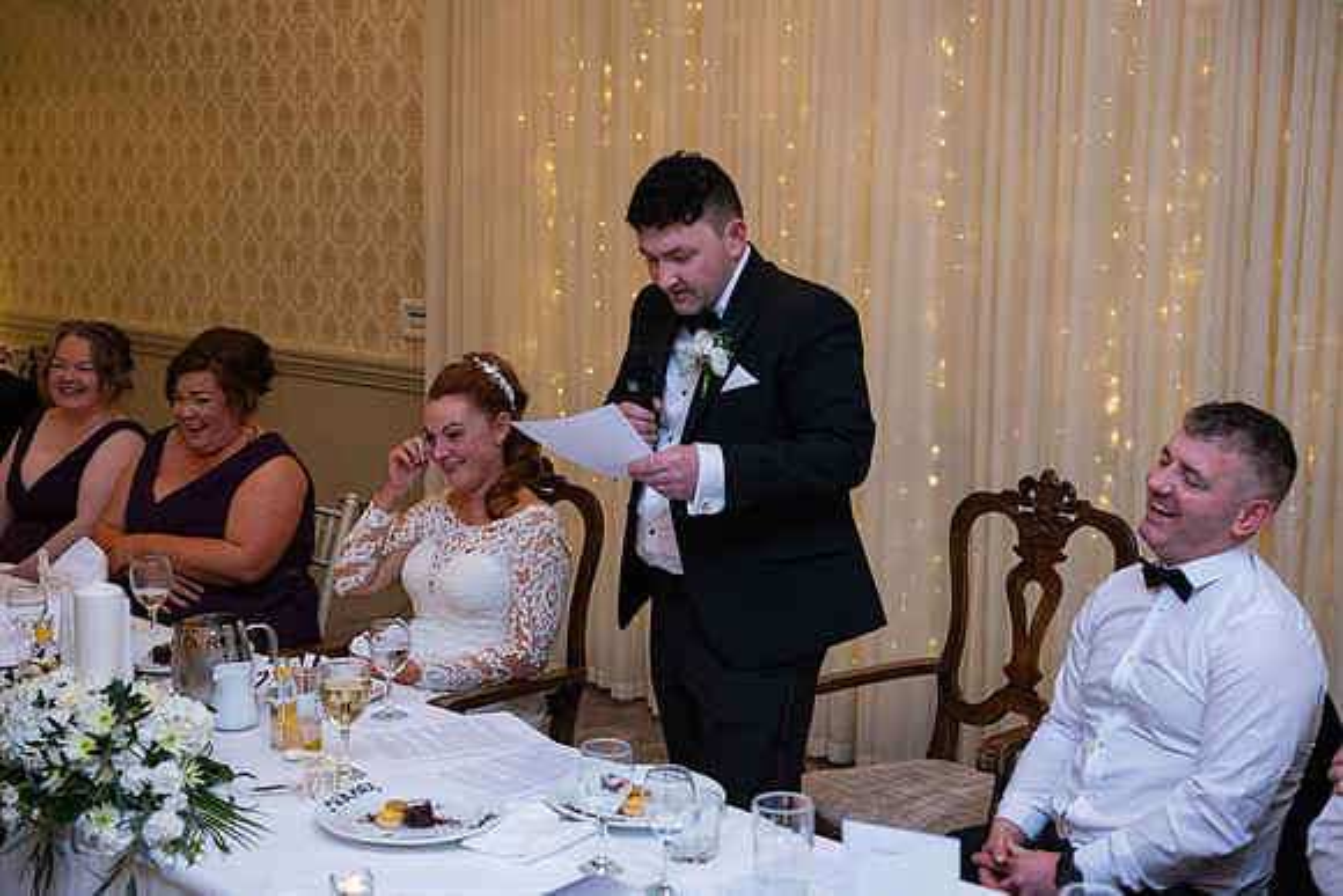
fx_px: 2052
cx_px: 672
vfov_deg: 24.6
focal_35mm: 55
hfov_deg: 36.2
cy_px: 448
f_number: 3.5
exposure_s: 1/160
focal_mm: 55
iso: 1000
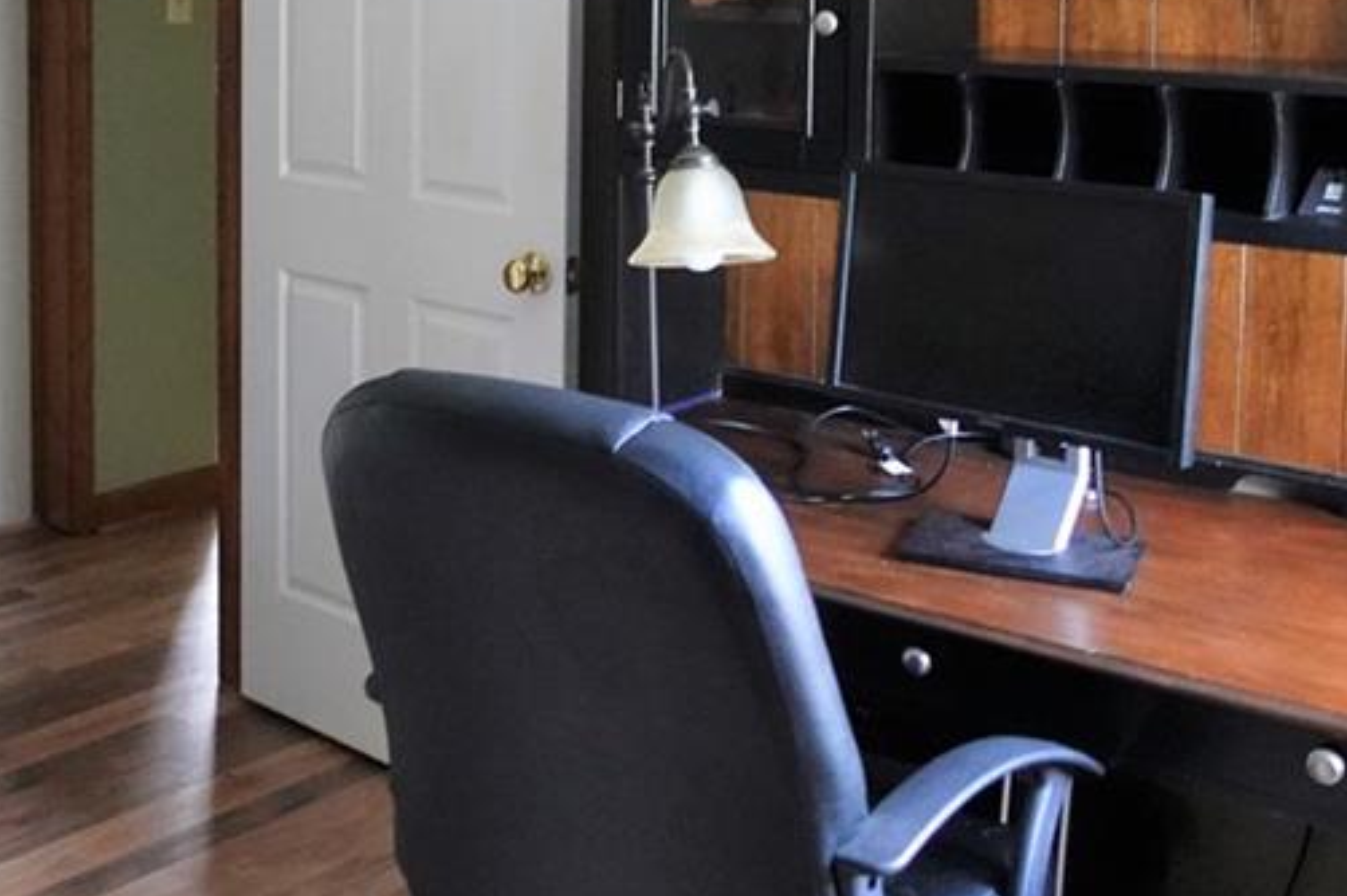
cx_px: 365
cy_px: 58
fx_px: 1832
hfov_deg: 39.5
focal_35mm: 49
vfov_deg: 26.4
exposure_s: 1/30
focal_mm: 9.4
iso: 2000
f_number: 1.8
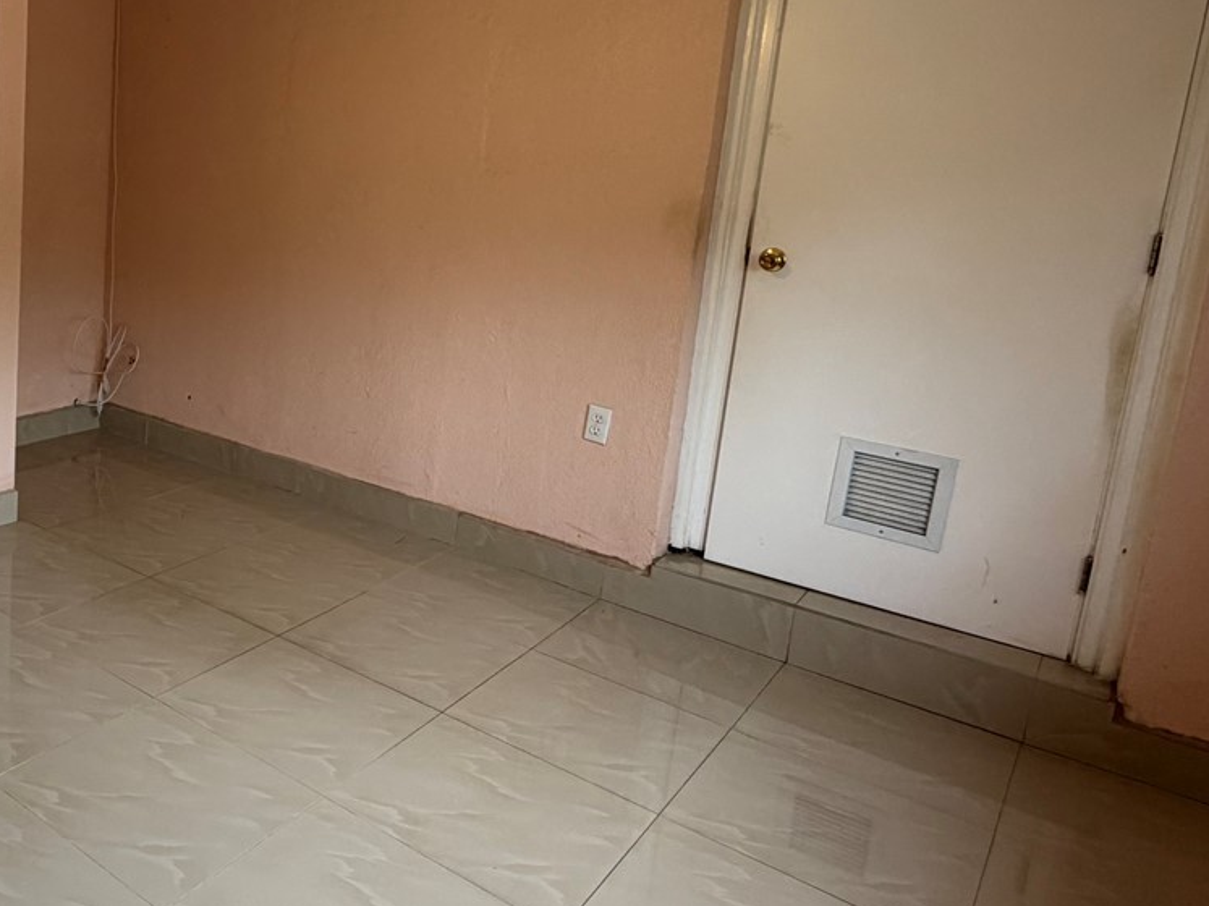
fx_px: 1048
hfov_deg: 52.7
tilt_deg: -9.4
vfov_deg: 46.1
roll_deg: -1.6
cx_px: 123
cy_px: 307
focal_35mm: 30
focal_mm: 2.22
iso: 160
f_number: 2.2
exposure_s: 1/121
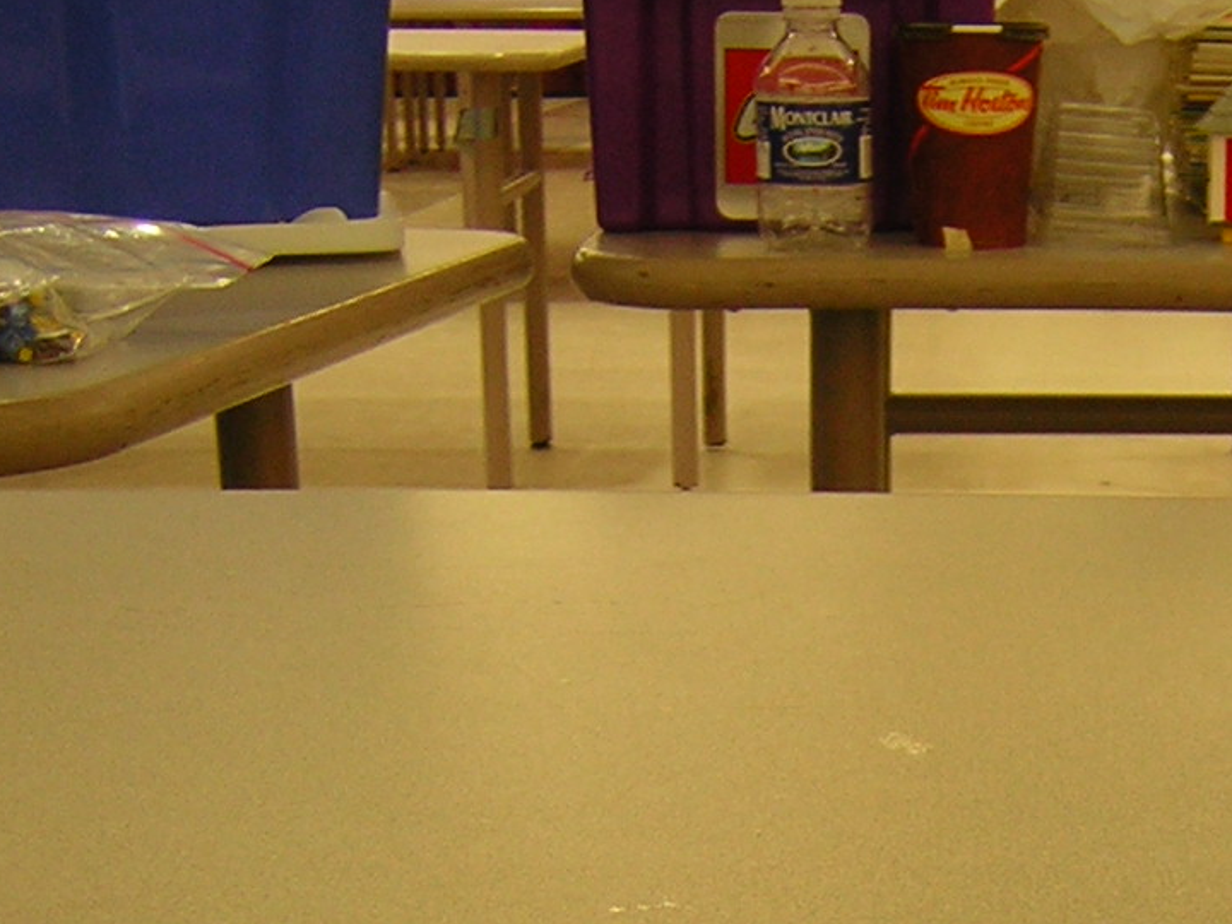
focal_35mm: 80
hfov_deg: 23.6
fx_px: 2847
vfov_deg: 17.8
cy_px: 1008
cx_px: 1169
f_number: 2.6
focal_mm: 4.7
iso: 50
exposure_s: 1/9.2
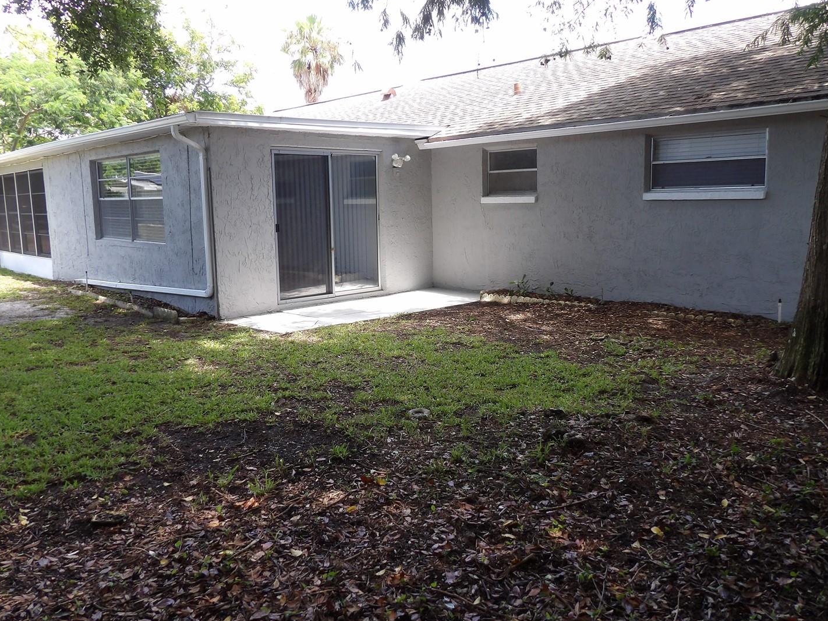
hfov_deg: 65.3
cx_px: 433
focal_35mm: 27
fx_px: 646
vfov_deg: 51.4
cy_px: 297
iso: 100
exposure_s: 1/131
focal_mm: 4.3
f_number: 3.2
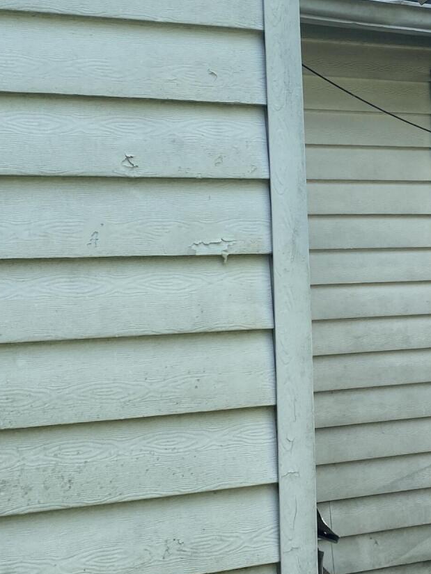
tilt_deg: +4.2
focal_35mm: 63
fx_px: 1046
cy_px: 261
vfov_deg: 30.7
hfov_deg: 22.2
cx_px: 450
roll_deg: +3.0
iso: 32
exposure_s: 1/793
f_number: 1.8
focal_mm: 4.25
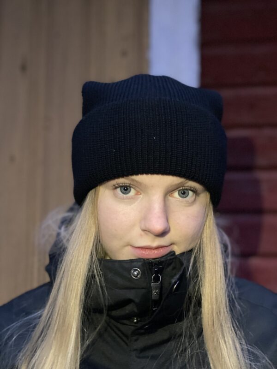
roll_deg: -1.1
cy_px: 184
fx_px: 555
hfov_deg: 28.0
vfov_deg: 36.8
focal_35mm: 52
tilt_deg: +4.1
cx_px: 138
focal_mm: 6
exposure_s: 1/21
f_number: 2
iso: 500
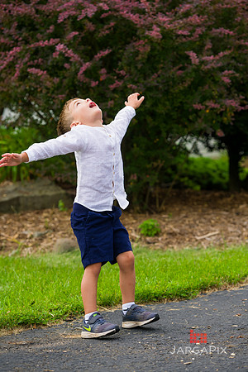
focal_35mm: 125
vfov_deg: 16.4
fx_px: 1292
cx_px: 124
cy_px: 186
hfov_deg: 11.0
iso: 200
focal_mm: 125
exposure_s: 1/640
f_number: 4
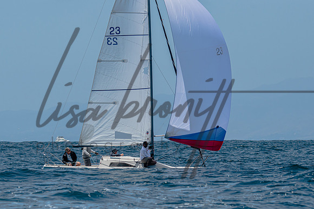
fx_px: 3025
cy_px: 125
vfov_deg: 4.0
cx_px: 166
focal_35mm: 347
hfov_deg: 5.9
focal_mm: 180
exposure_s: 1/2000
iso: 200
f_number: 5.3
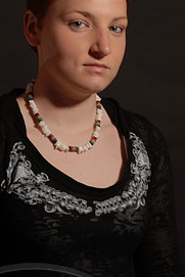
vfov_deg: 11.0
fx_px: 1432
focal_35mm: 186
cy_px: 221
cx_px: 91
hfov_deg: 7.4
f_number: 5.6
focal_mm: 58
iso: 100
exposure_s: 1/125
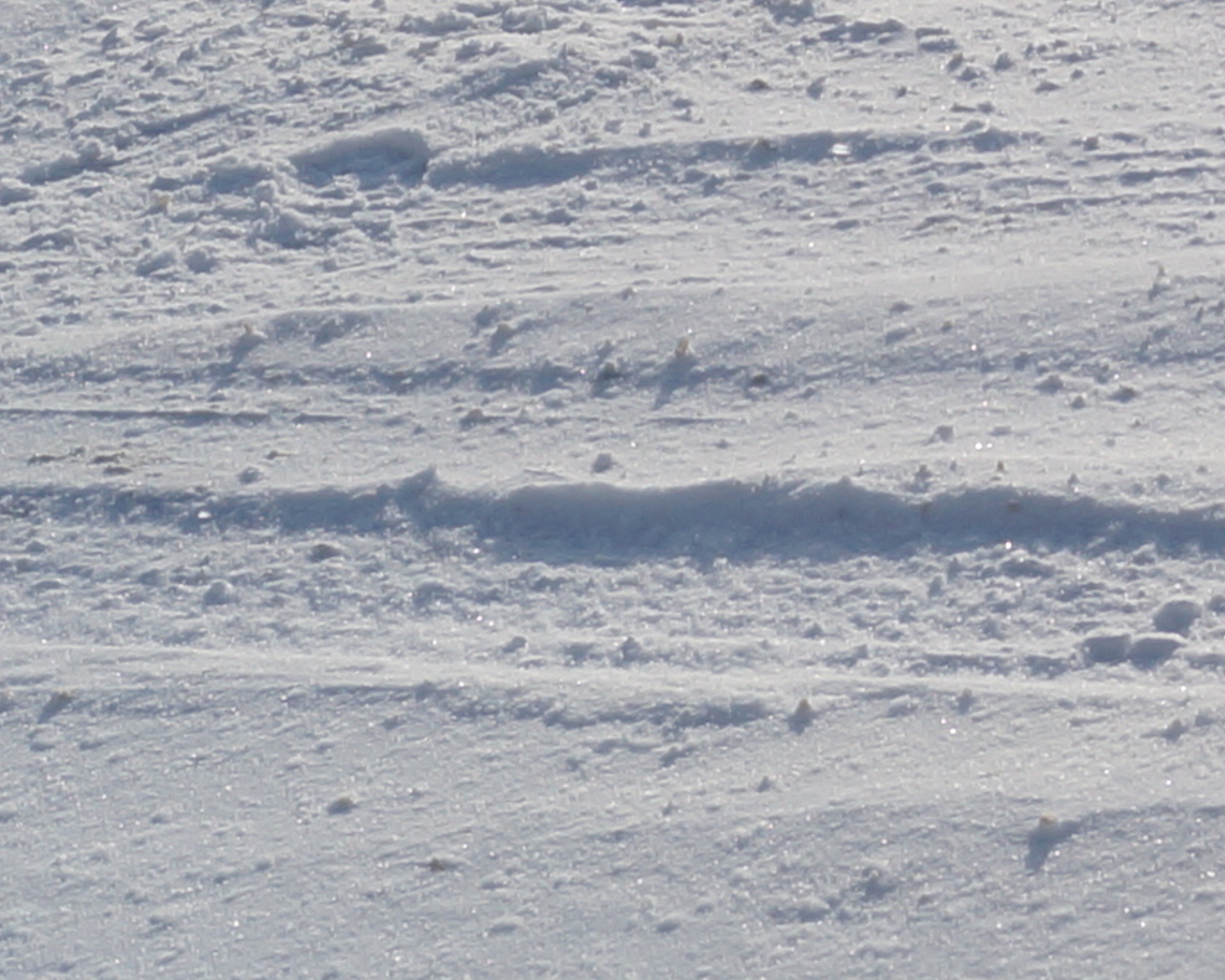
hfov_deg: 12.4
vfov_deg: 9.8
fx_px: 5402
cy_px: -823
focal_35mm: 149
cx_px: 1724
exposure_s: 1/1000
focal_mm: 18
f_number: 8
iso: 100
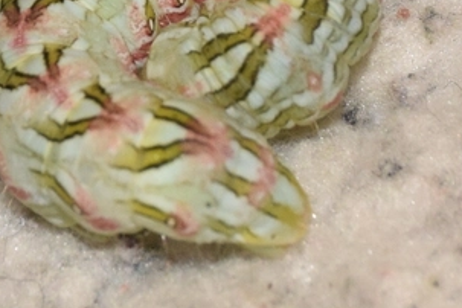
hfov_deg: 4.7
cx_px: 165
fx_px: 5685
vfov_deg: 3.1
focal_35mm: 443
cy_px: 37
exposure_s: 1/60
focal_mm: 140
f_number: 14
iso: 500
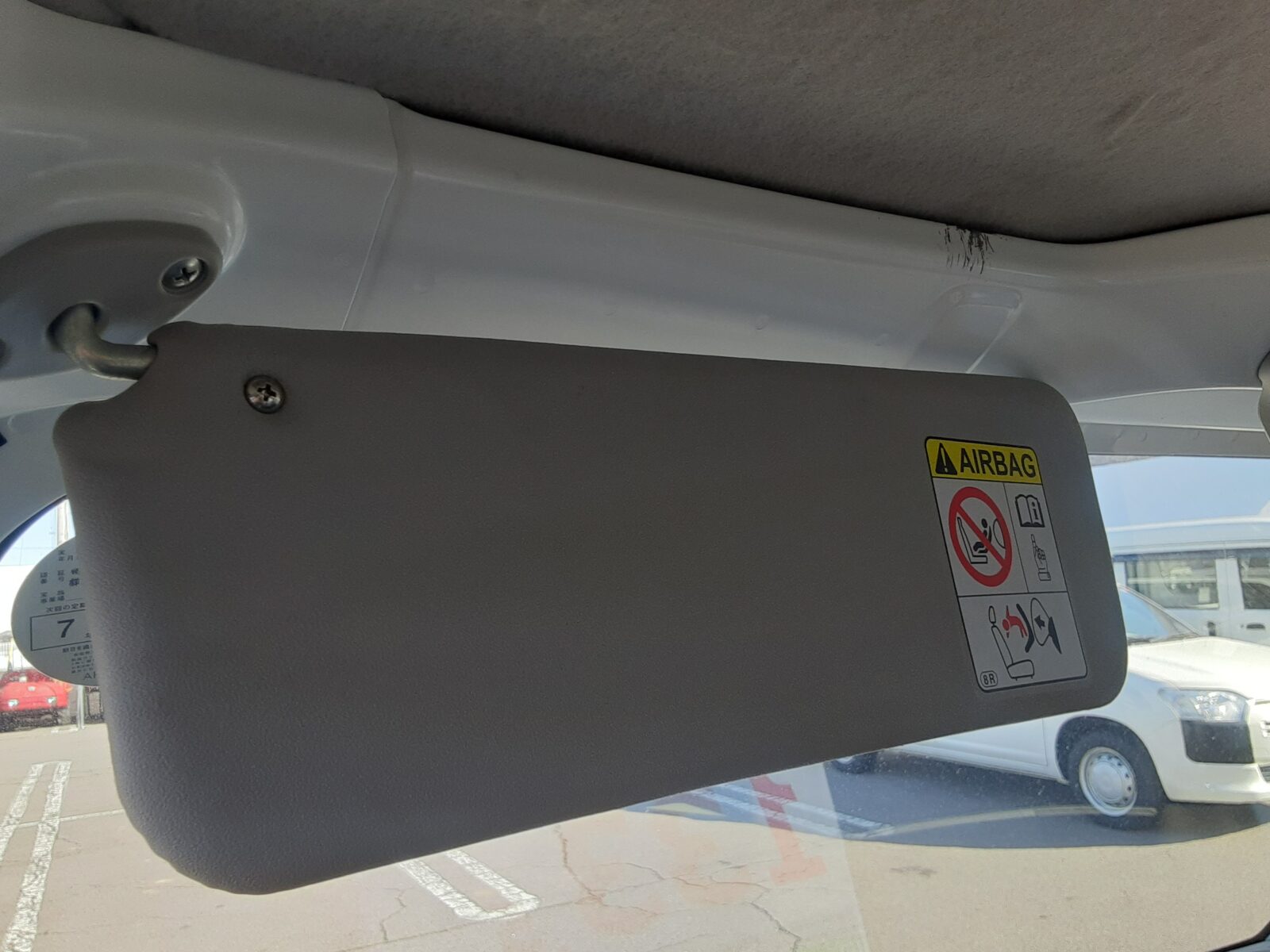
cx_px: 635
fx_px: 991
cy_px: 476
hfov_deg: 65.3
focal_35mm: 27
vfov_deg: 51.4
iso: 40
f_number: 1.9
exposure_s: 1/126
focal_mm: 2.91
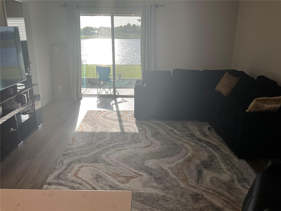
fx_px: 235
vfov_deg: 48.2
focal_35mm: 29
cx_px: 140
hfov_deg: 61.7
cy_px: 106
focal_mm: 3
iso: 20
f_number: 1.8
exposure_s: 1/134
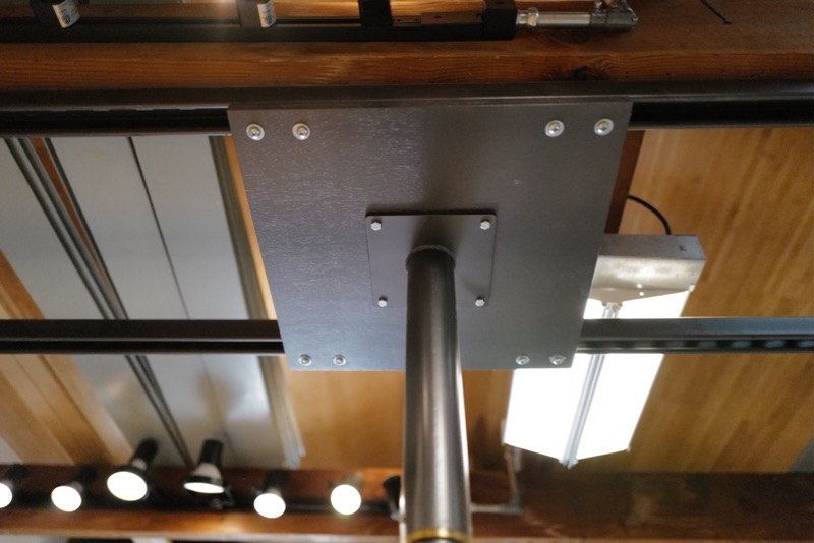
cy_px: 272
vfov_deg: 46.4
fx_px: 633
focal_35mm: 28
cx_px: 407
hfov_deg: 65.5
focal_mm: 28
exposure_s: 1/4000
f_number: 1.7
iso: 6400
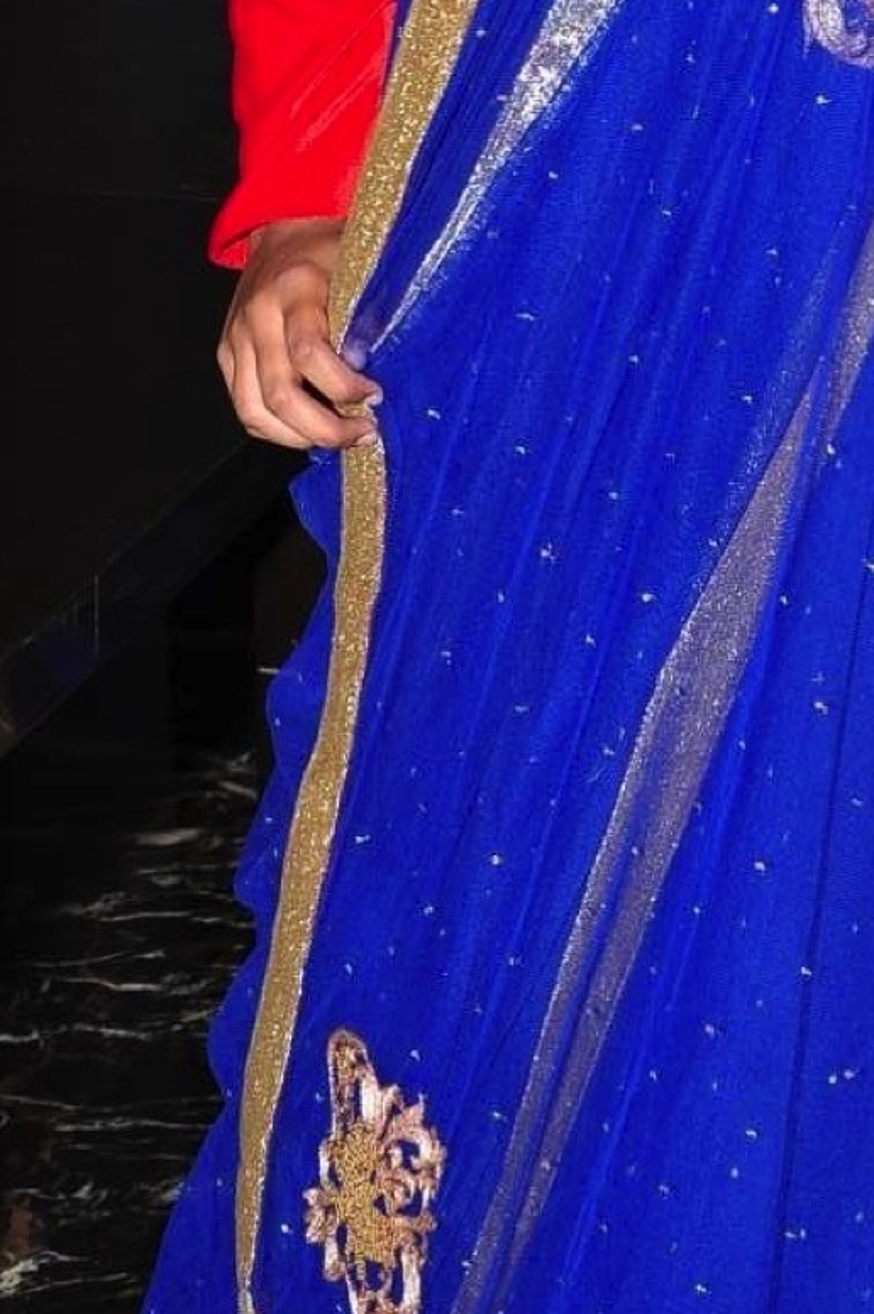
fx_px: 4414
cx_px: 918
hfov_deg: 11.2
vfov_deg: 16.2
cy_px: -292
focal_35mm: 121
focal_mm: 32
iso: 400
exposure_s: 1/125
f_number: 9
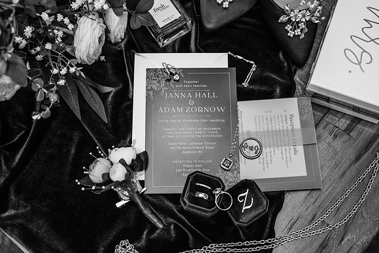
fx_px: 458
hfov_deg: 44.9
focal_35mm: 44
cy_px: 132
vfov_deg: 30.9
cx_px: 190
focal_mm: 40
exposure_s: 1/200
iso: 800
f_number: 3.2
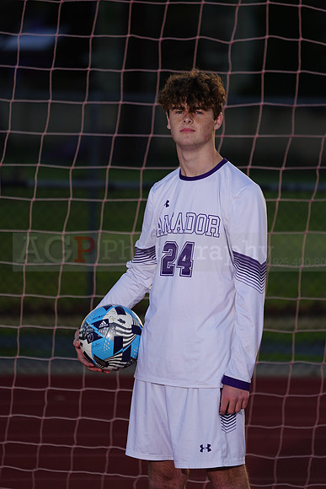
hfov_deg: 4.4
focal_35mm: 312
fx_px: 4235
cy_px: 244
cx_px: 163
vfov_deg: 6.6
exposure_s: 1/250
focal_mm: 312
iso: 200
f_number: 5.6
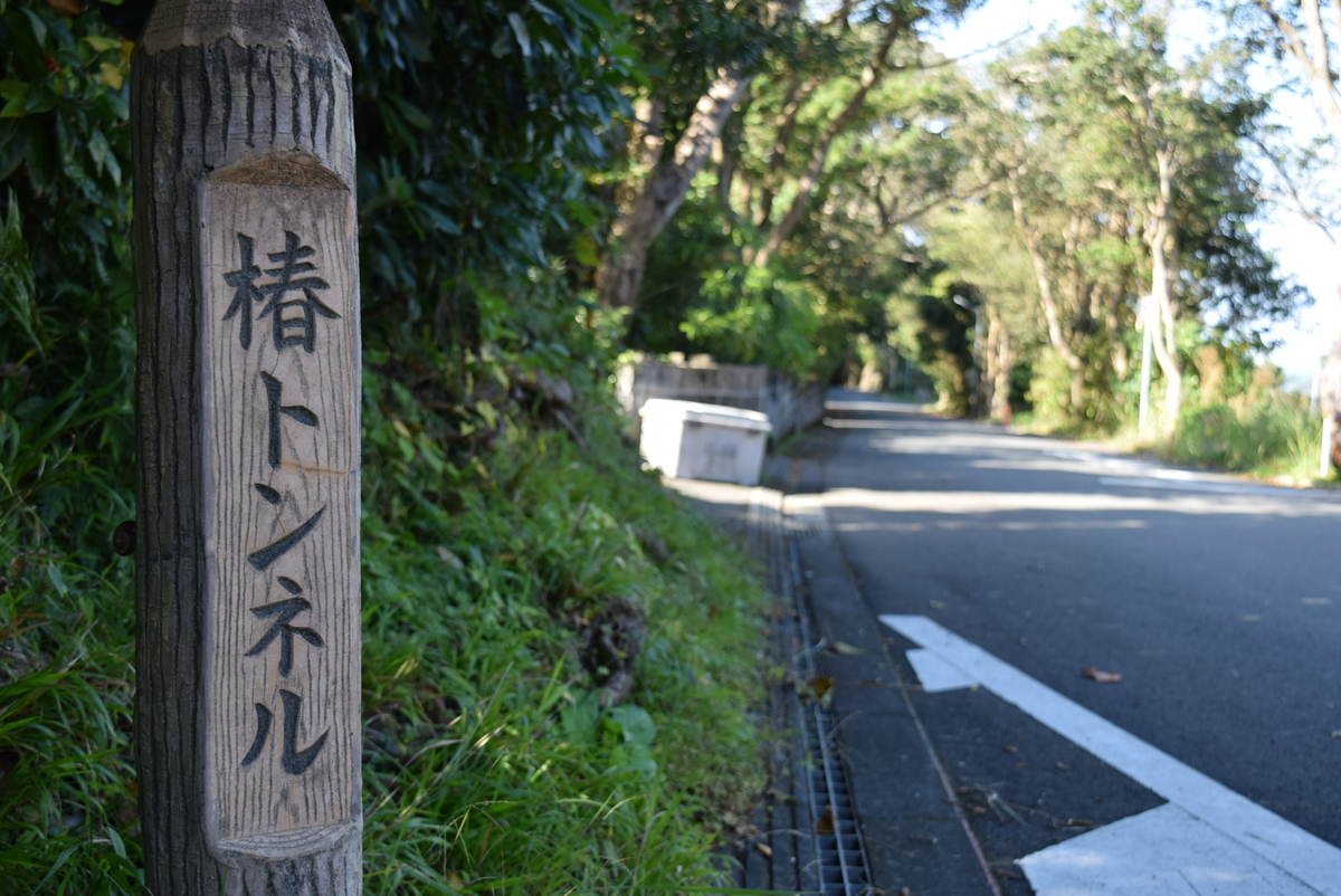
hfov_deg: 38.9
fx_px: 1901
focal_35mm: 51
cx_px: 670
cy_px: 448
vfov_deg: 26.5
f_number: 5.6
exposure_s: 1/80
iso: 100
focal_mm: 34
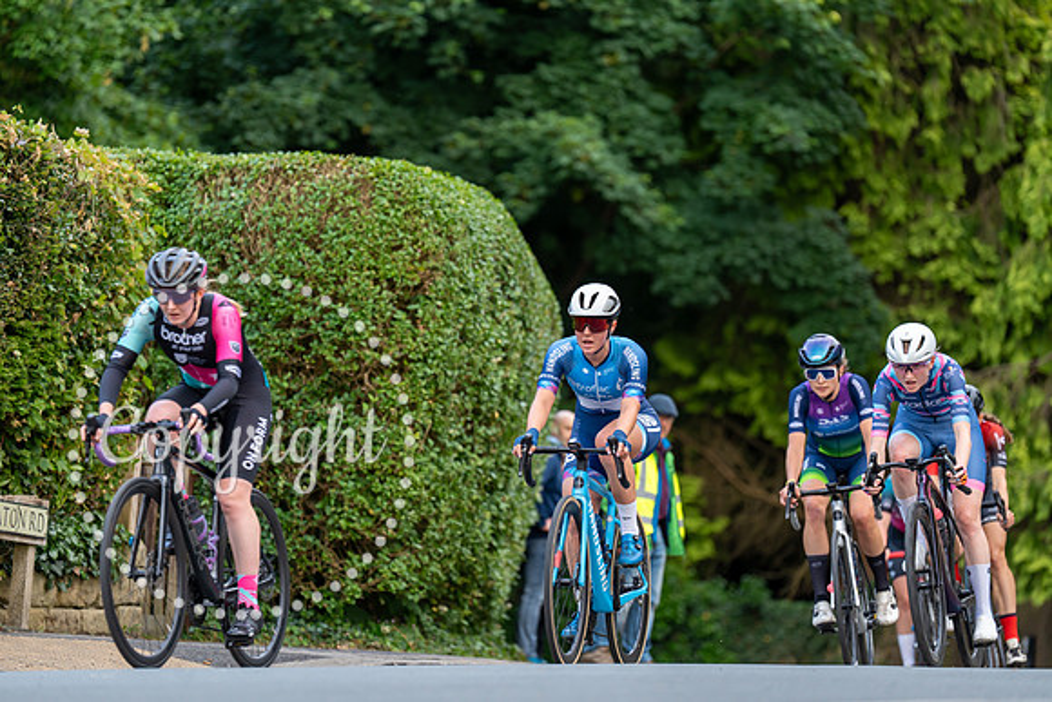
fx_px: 4823
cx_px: 526
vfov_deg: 8.3
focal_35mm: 165
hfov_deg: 12.4
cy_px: 351
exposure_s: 1/500
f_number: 2.8
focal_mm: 165
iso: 640
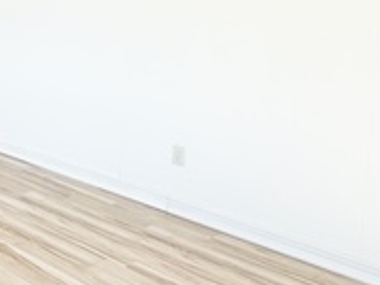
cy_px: 28
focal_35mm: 50
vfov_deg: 28.0
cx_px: -89
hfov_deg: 31.3
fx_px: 549
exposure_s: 1/99
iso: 50
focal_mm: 2.22
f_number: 2.2
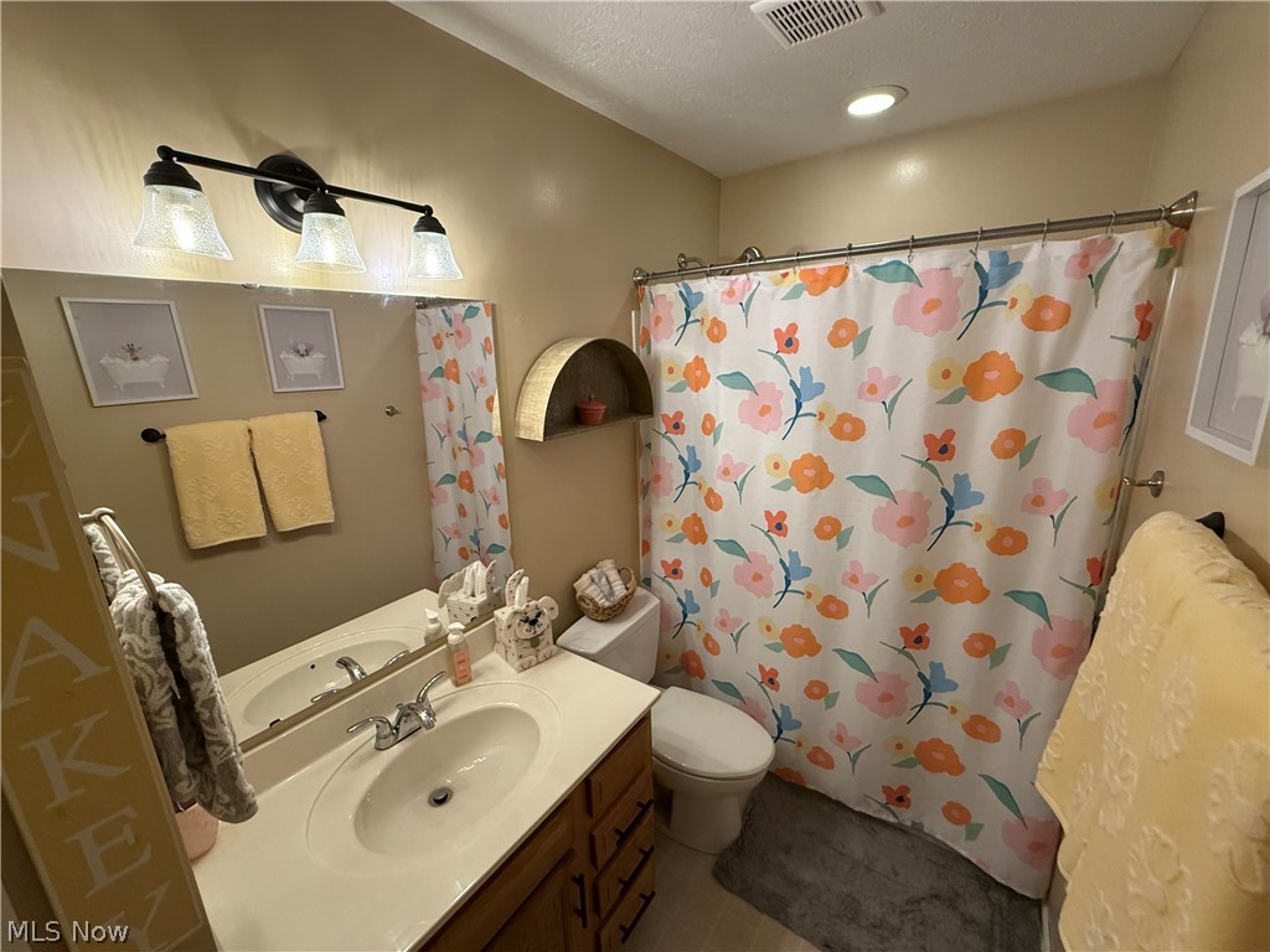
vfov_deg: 85.7
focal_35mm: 14
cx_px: 635
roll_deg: +1.6
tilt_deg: -14.4
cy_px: 476
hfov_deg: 102.1
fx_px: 514
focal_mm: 2.22
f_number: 2.2
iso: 320
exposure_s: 1/120
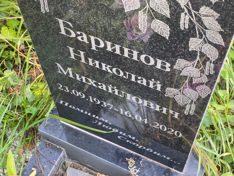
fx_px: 352
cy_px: 88
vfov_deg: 28.0
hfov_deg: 36.8
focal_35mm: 52
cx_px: 117
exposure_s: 1/121
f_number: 2
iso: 80
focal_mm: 6
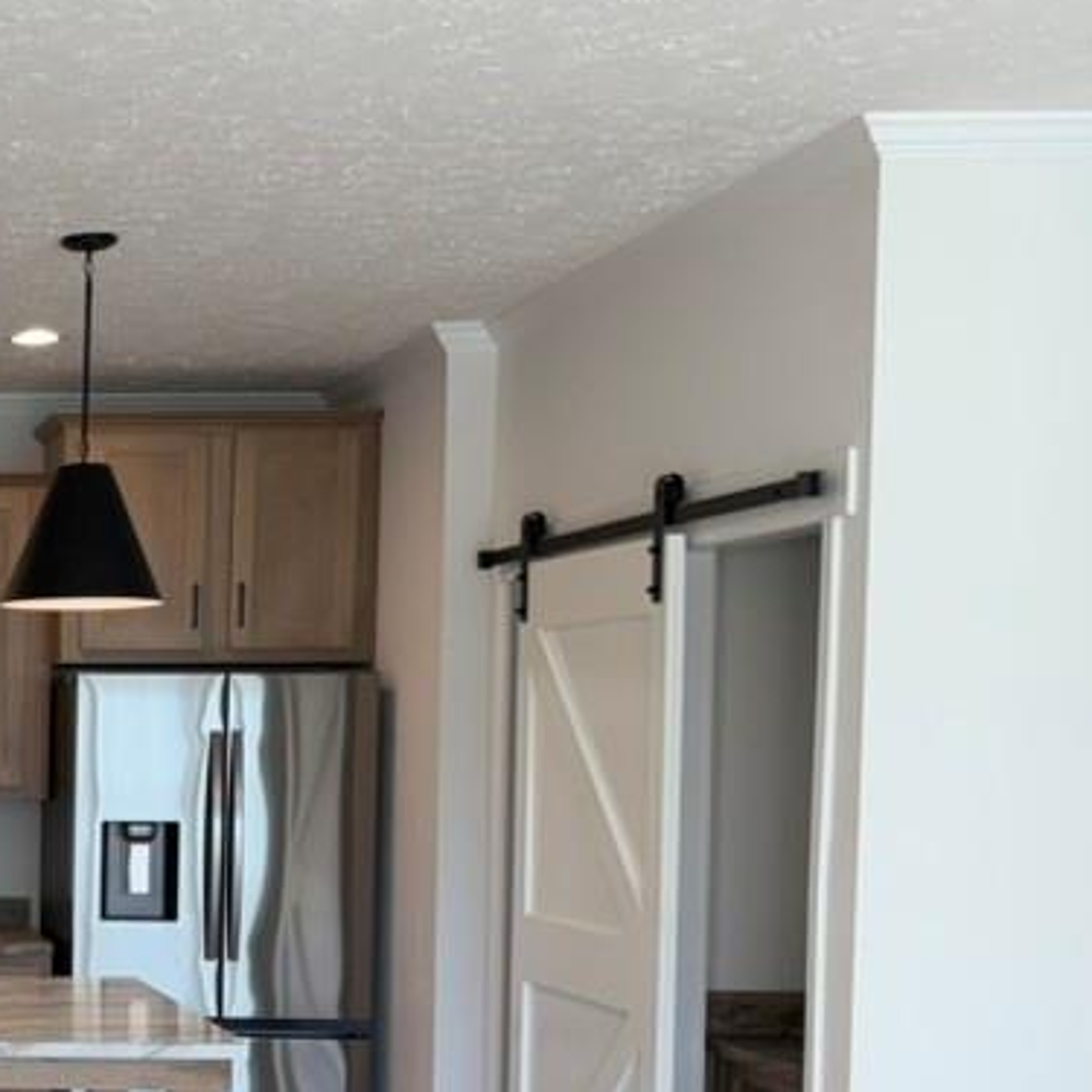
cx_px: -361
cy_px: 818
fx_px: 2070
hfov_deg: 25.2
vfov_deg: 29.1
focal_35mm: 58
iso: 64
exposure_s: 1/120
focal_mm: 6.76
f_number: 1.78
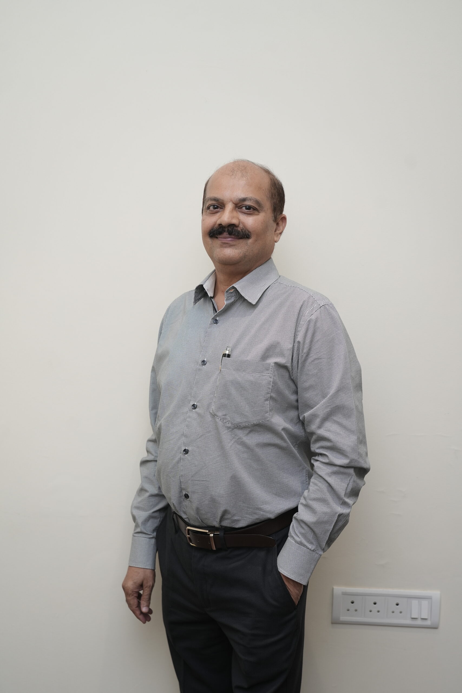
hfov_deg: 28.7
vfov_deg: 41.9
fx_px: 905
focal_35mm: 47
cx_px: 231
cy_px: 346
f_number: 4.5
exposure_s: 1/160
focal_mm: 47
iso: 200
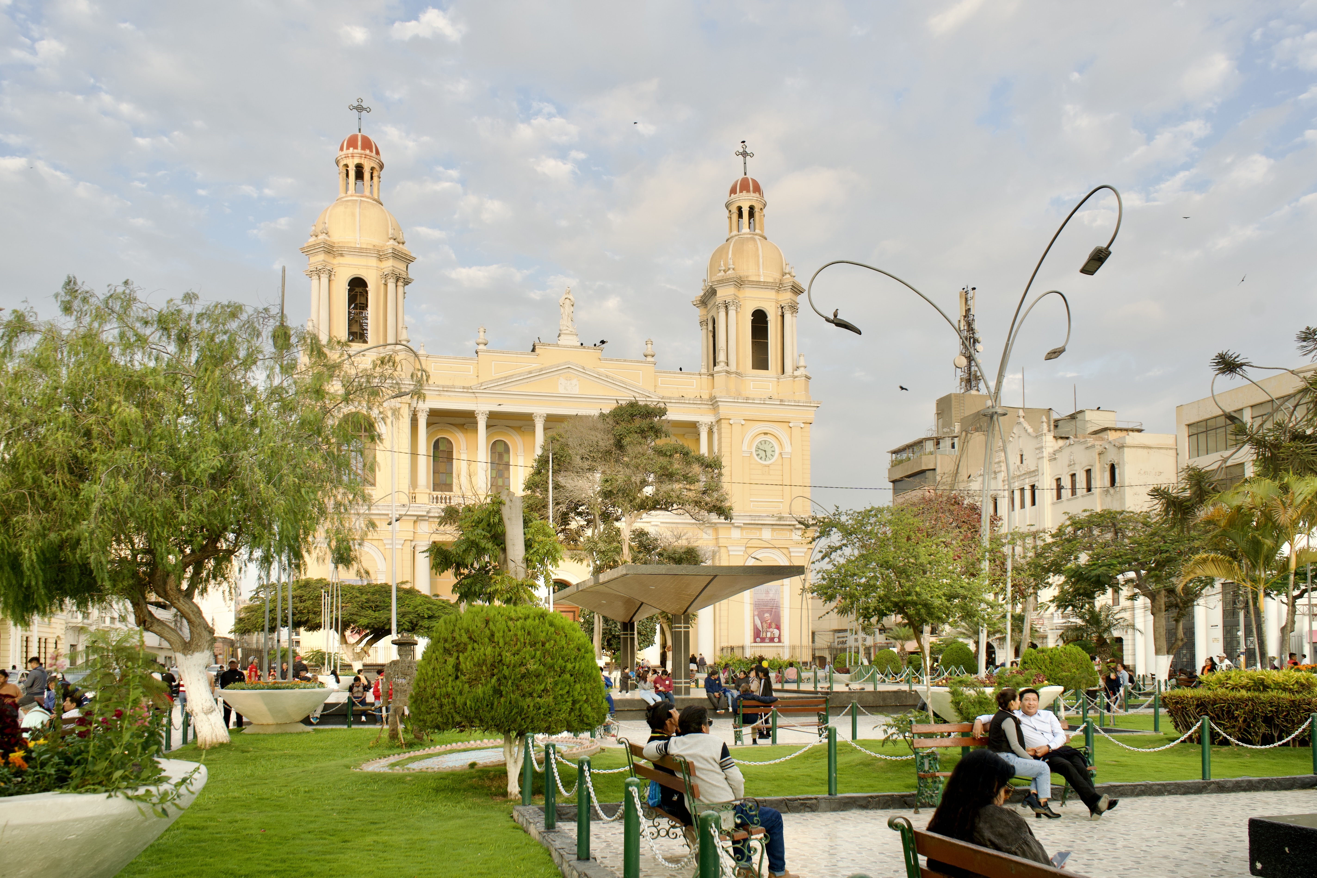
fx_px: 1024
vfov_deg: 46.4
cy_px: 439
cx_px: 658
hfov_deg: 65.5
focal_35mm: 28
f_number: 7.1
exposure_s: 1/100
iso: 100
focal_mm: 28
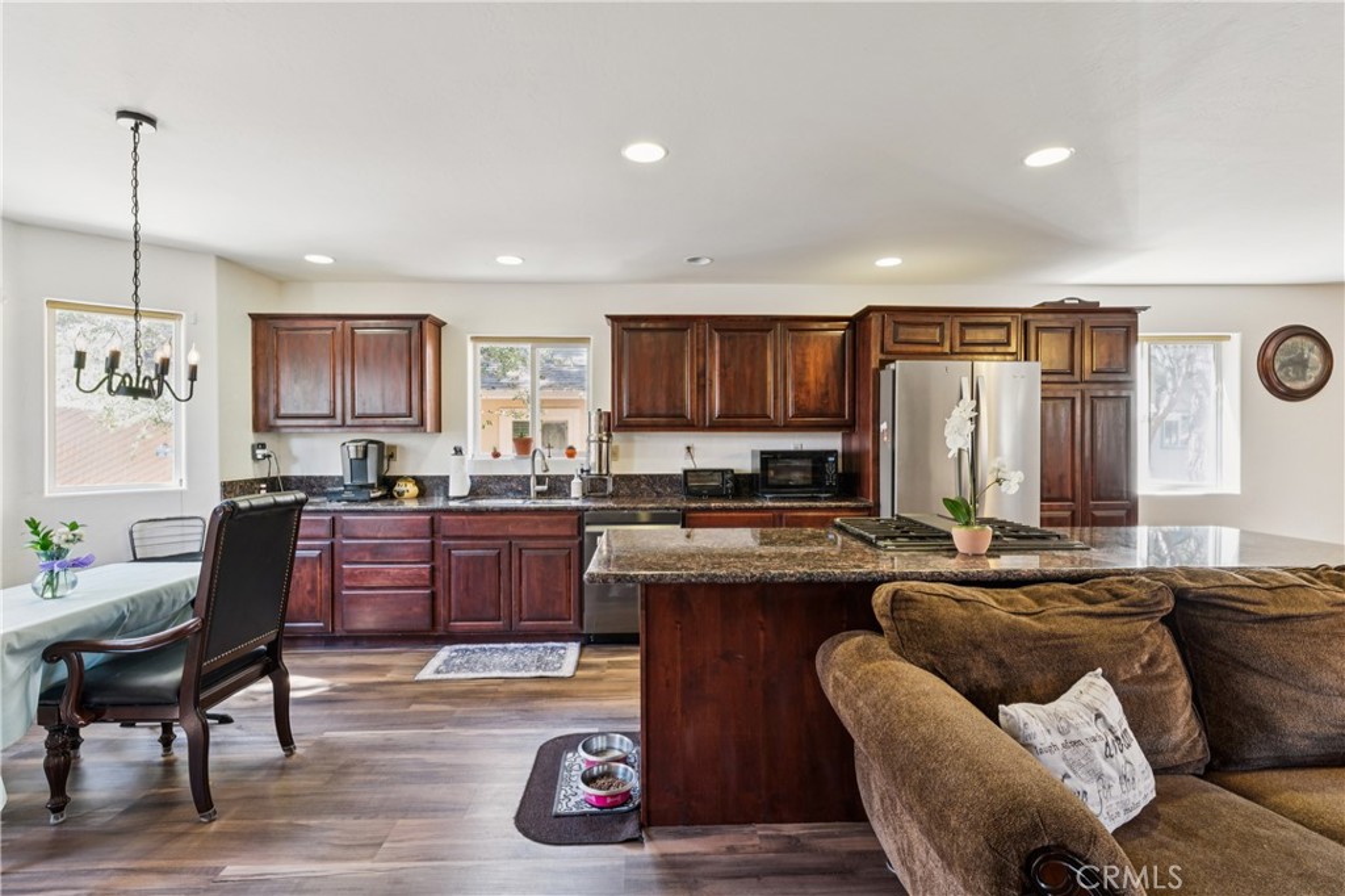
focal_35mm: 17
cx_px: 672
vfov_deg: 71.4
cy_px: 448
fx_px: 624
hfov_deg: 94.3
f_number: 13
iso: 100
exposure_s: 2.5
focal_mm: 16.7
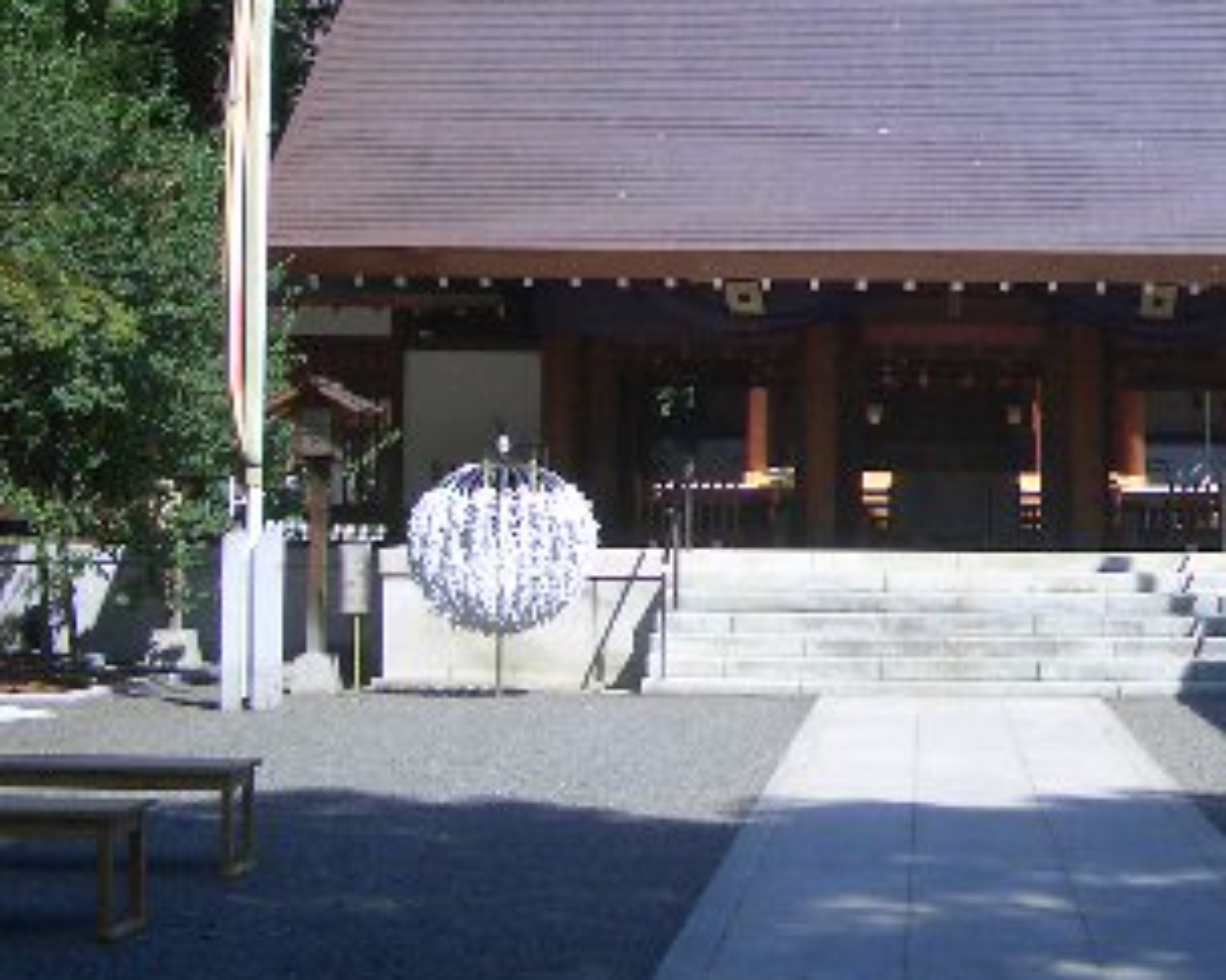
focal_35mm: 72
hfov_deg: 26.1
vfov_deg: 21.2
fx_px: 2612
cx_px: 936
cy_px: 327
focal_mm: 5.8
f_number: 2.6
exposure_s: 1/800
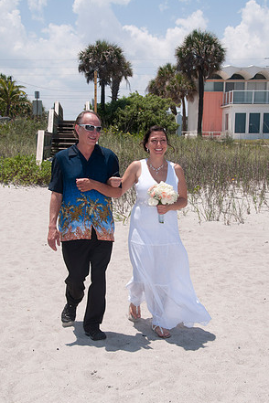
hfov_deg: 24.6
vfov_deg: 36.2
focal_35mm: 55
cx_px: 136
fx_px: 616
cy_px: 203
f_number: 11
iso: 100
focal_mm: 36
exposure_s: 1/250
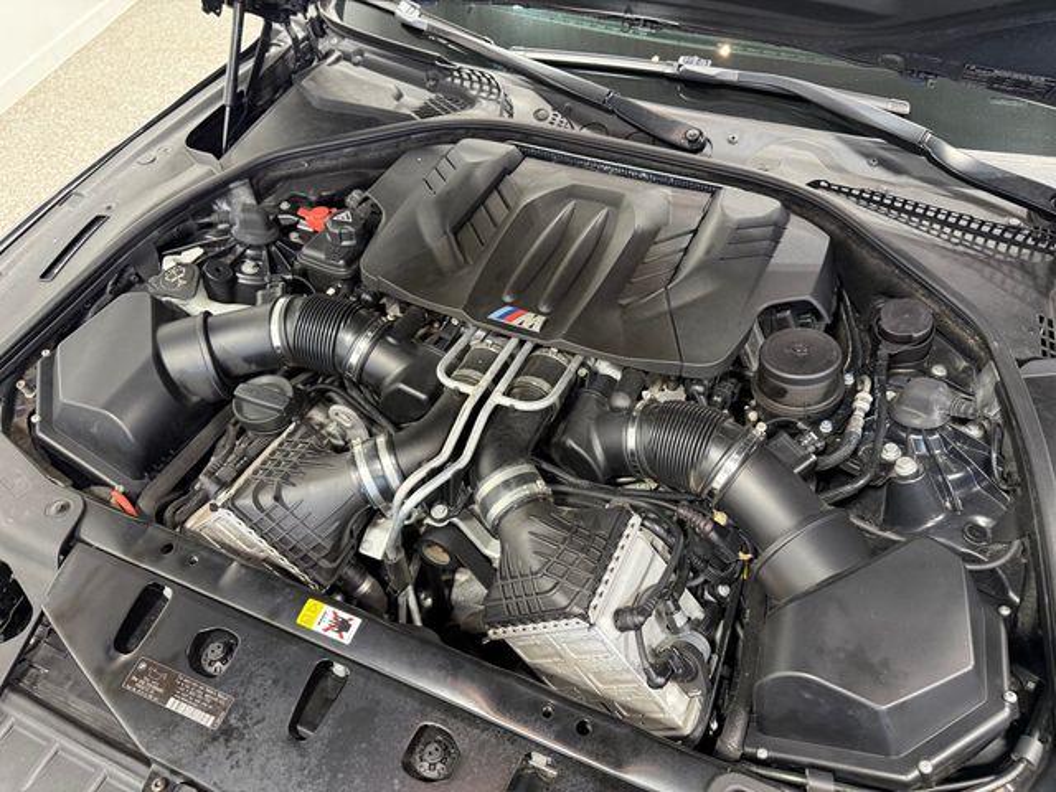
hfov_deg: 71.6
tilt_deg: -44.1
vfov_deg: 56.8
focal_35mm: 24
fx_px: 732
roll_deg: +0.8
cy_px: 396
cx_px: 528
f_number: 1.78
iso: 200
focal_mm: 6.76
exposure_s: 1/60
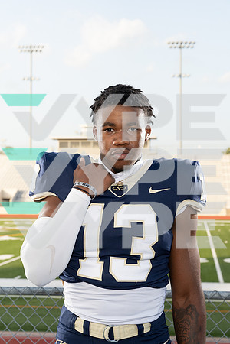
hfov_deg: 20.0
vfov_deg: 29.7
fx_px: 652
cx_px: 115
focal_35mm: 68
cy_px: 172
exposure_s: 1/250
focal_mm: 68
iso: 400
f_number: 8
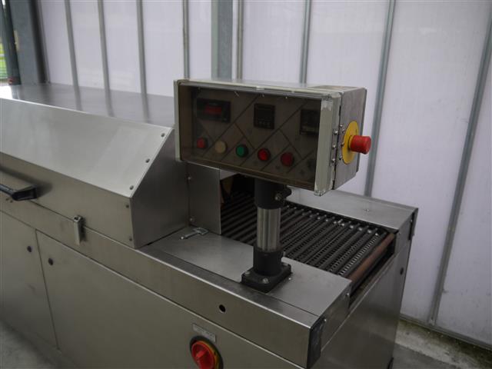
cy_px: 184
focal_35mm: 28
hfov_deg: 63.4
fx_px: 398
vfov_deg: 49.7
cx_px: 246
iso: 100
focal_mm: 14
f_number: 3.5
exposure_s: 1/100
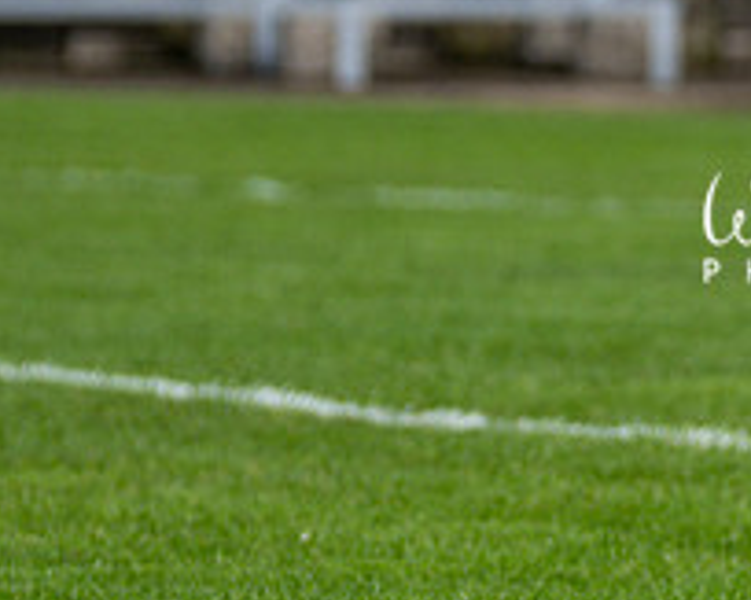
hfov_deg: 2.2
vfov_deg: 1.8
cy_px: 155
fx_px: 19528
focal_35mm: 879
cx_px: 942
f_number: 2.8
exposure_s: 1/4000
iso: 250
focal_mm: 220
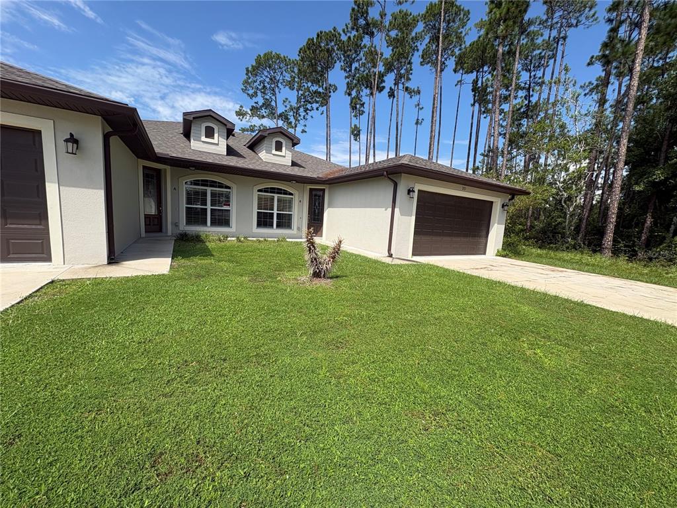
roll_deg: -3.6
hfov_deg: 102.1
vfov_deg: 85.7
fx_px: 274
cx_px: 338
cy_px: 254
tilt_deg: -7.5
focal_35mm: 14
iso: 50
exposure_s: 1/1672
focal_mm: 2.22
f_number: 2.2
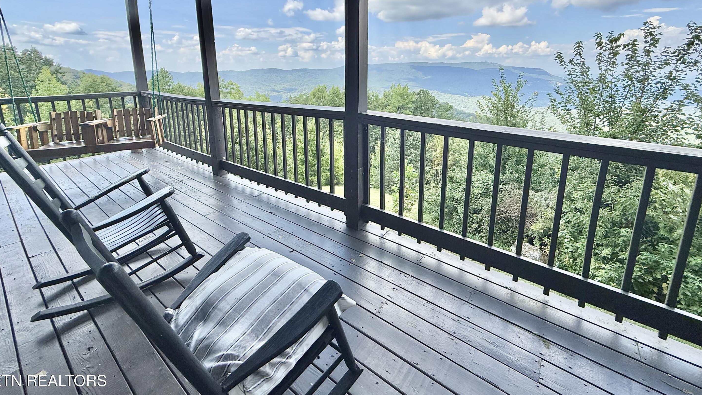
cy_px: 130
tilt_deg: -11.2
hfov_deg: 99.4
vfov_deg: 65.2
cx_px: 358
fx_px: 298
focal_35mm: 16
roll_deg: +0.4
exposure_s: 1/799
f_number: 2.2
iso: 50
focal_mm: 2.22
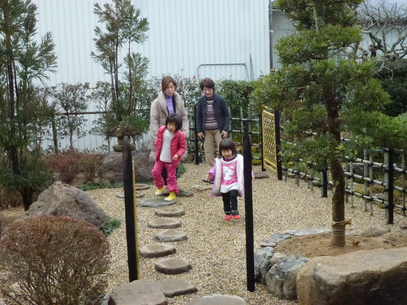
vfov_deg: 25.7
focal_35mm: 57
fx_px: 670
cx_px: 204
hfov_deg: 33.8
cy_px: 152
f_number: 4.4
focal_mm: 10.1
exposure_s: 1/320
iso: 640
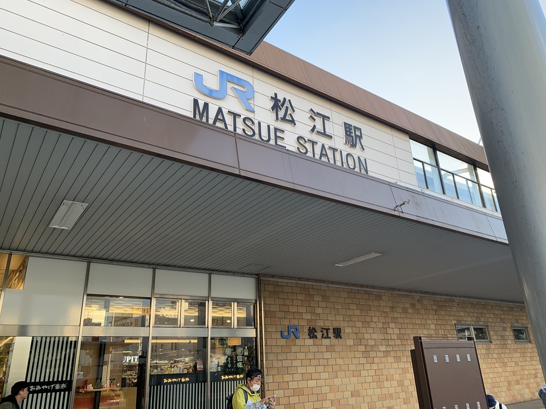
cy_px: 204
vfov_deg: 53.1
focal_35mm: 26
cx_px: 273
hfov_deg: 67.3
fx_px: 410
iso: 25
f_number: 1.8
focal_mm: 4.25
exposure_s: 1/165
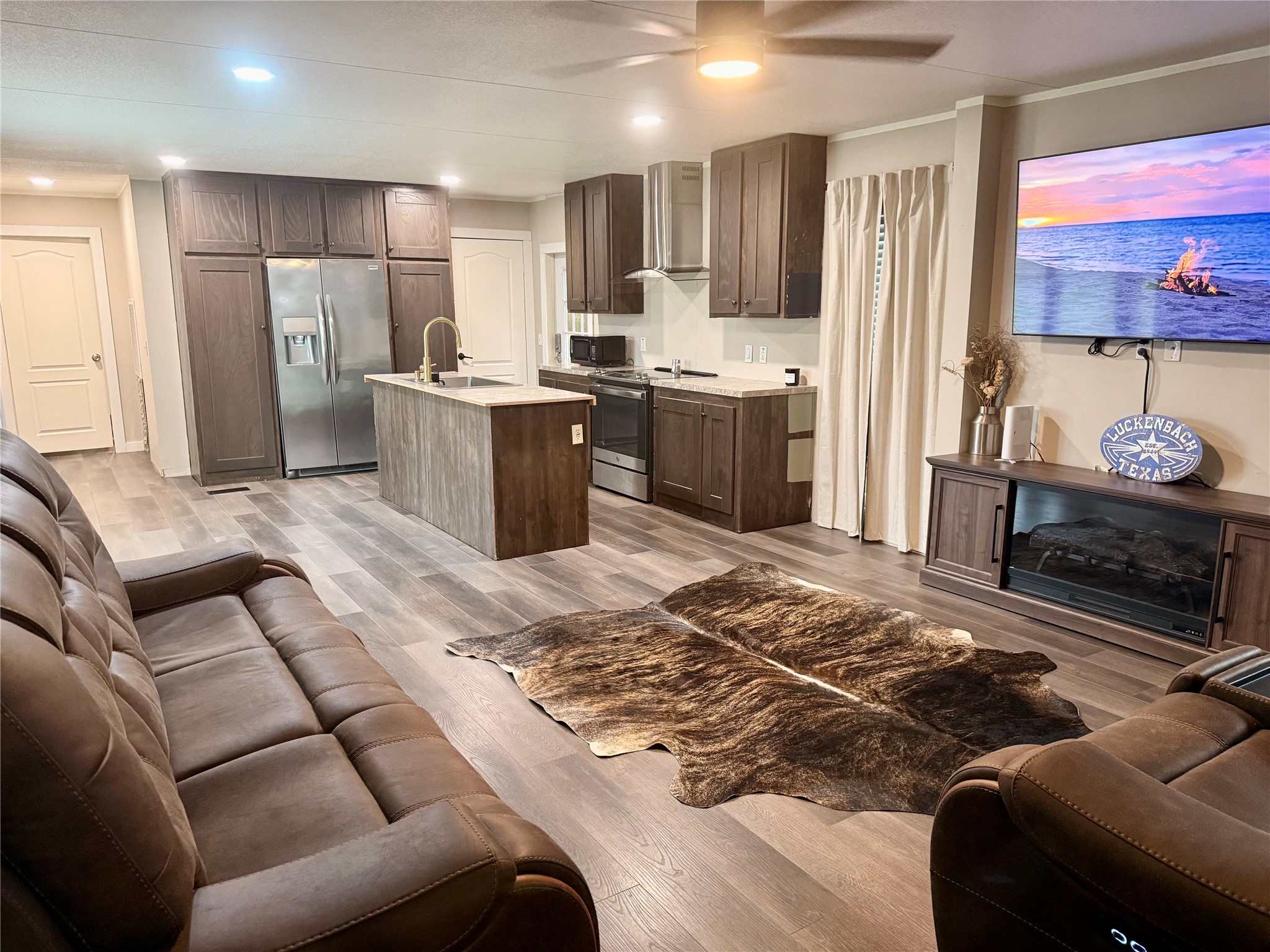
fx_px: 881
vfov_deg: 56.8
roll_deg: +0.5
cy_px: 476
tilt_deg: -10.6
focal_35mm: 24
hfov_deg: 71.6
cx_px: 635
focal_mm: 6.76
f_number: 1.78
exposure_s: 1/60
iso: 400
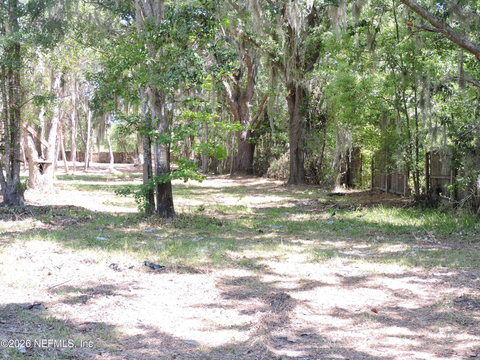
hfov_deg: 32.2
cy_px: 180
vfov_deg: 24.4
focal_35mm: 60
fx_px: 832
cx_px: 240
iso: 100
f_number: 3.7
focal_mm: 10.7
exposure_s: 1/60
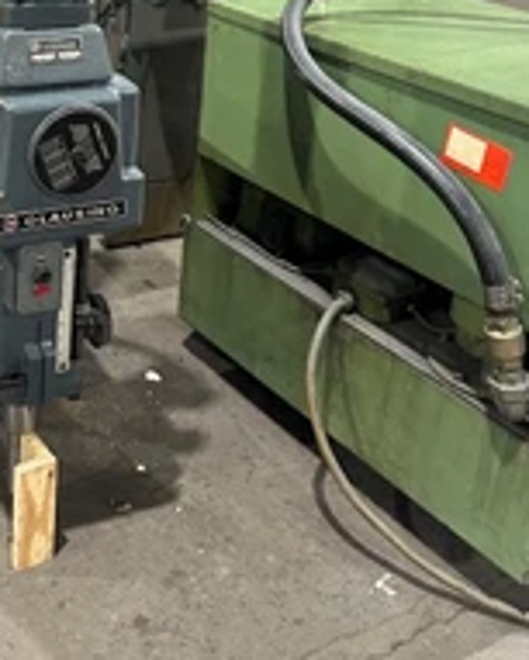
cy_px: 38
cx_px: 59
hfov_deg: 29.6
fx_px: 958
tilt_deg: -13.6
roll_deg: -4.1
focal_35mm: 49
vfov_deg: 35.3
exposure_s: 1/60
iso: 400
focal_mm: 6.86
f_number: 1.78
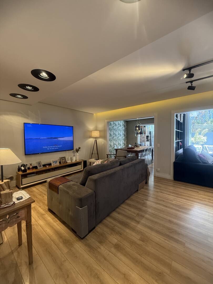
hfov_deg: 85.7
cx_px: 106
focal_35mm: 14
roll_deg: -0.7
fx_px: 115
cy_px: 142
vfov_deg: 102.1
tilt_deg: -1.5
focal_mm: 2.22
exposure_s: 1/120
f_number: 2.2
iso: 320
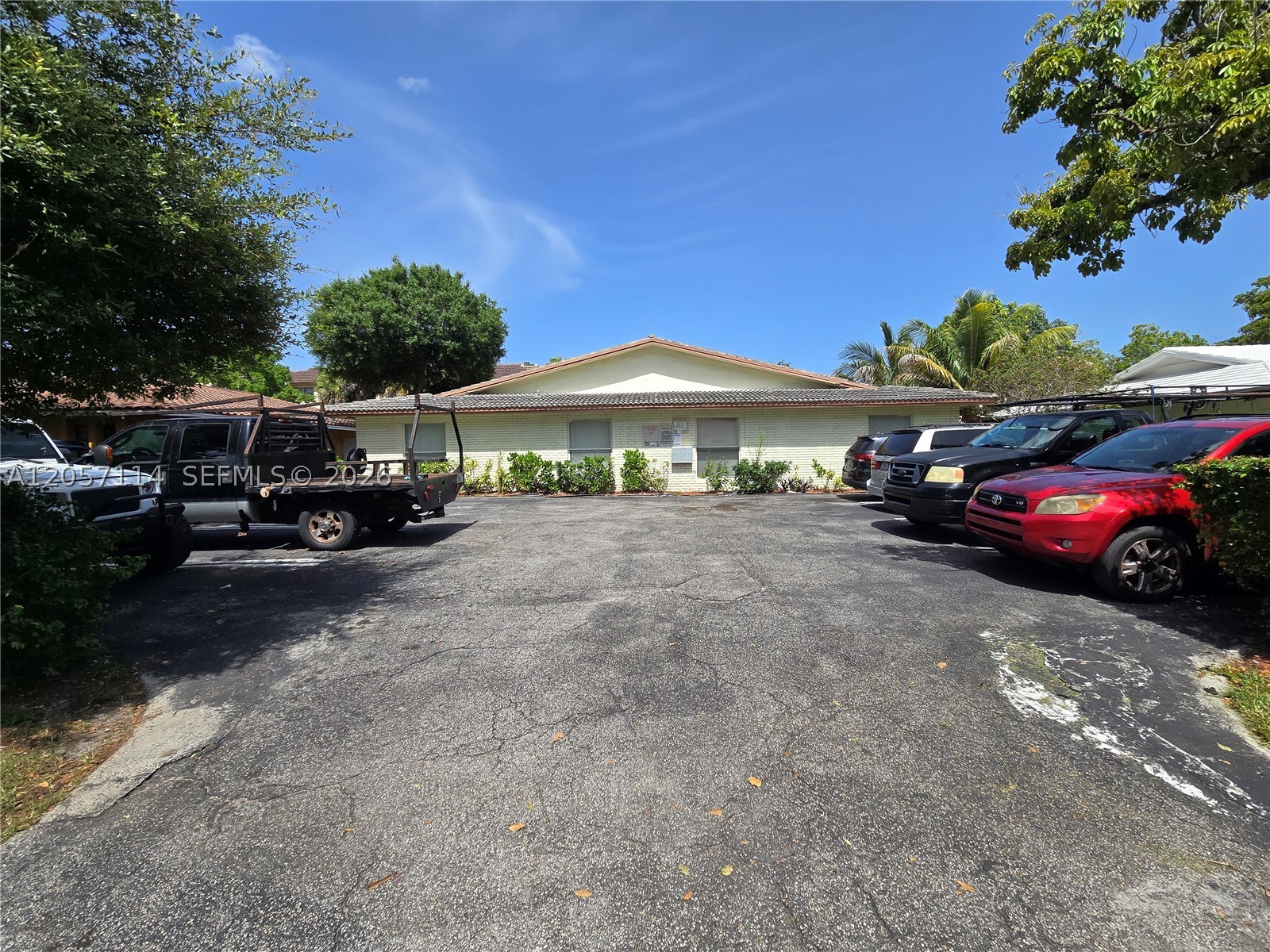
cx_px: 635
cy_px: 476
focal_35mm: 13
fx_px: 477
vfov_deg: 89.9
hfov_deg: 106.2
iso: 50
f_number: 2.2
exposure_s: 1/1849
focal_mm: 2.2
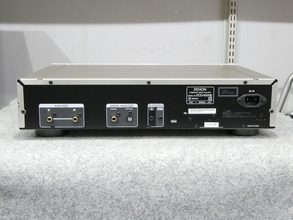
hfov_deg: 38.2
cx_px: 146
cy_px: 110
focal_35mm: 50
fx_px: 423
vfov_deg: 29.1
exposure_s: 1/10
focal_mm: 9
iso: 400
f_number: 5.6
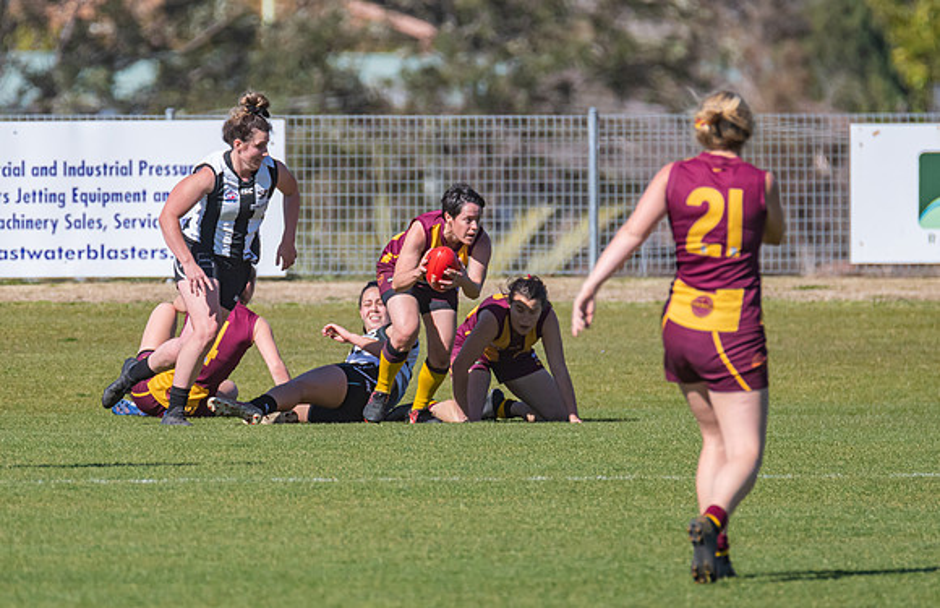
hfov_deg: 2.0
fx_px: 26776
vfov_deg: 1.3
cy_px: 325
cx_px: 412
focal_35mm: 1035
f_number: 8
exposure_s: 1/3200
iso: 800
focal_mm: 600
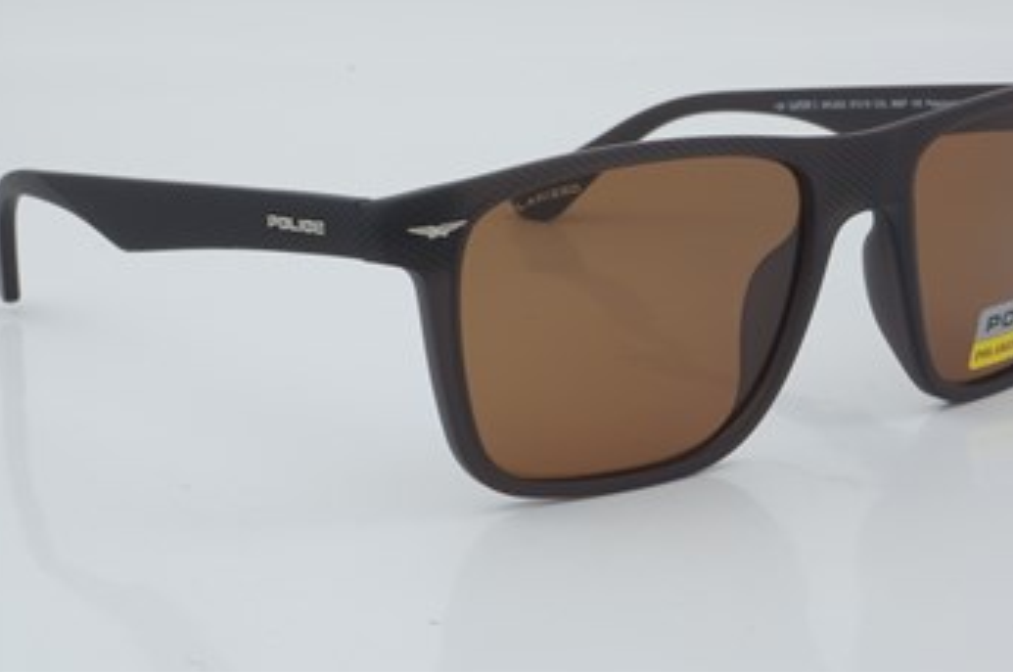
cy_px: 288
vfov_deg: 15.7
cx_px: 567
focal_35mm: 87
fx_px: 2445
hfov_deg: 23.4
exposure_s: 1/4
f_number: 29
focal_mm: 50
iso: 100
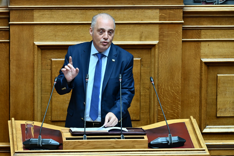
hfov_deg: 6.2
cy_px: 78
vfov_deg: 4.2
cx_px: 117
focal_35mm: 330
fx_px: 2145
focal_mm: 330
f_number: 6
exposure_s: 1/250
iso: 2000
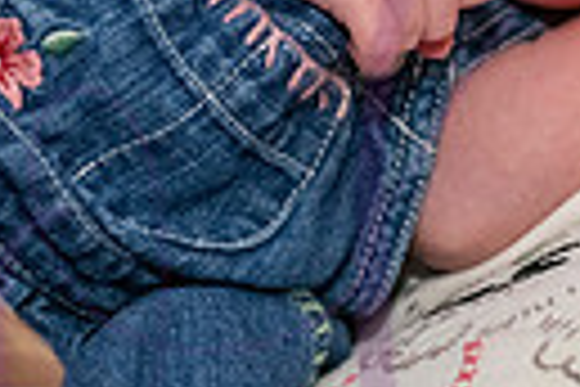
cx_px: 229
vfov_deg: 6.1
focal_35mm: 225
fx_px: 3625
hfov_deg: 9.1
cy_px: -92
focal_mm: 50
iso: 800
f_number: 4
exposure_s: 1/250
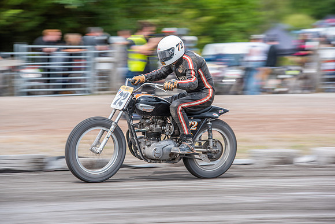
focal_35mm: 200
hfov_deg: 10.3
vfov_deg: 6.9
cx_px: 168
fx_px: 1861
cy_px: 112
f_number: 8
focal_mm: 200
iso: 200
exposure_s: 1/200
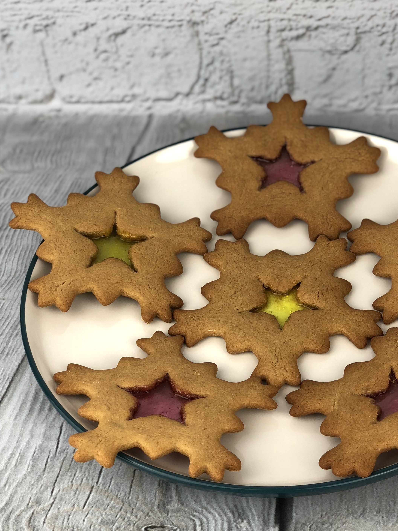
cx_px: 279
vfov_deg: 26.3
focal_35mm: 74
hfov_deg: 19.8
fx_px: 1134
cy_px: 279
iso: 25
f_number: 2.4
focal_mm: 6
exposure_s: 1/100
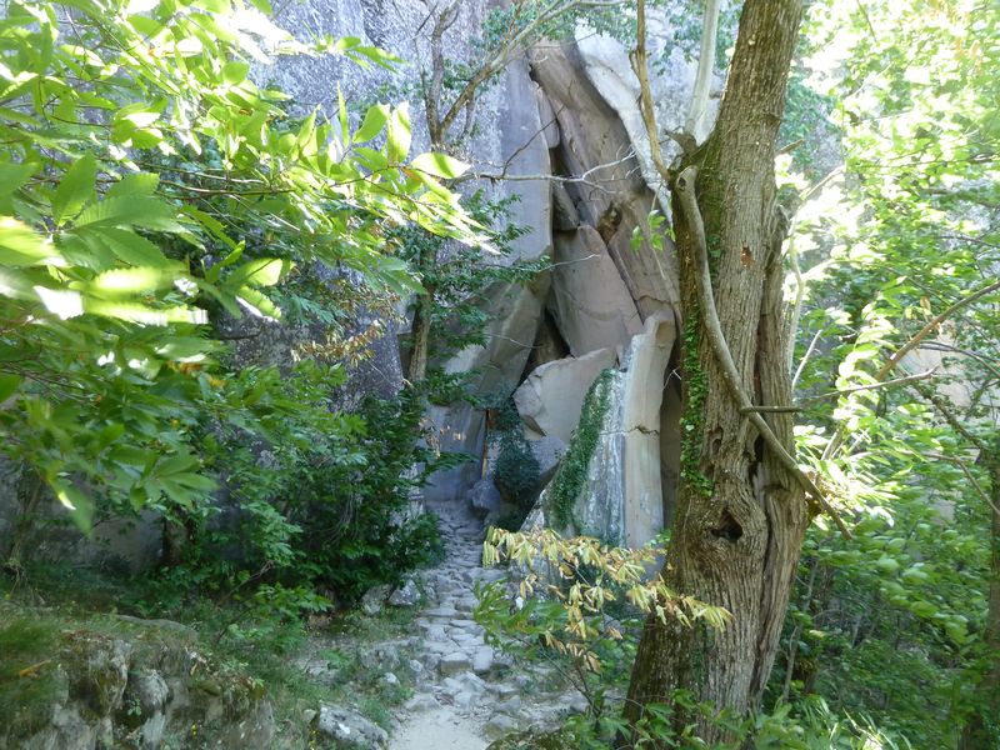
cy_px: 375
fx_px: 722
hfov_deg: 69.4
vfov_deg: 54.9
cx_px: 500
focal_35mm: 25
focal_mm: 4.1
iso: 160
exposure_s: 1/30
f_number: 3.3
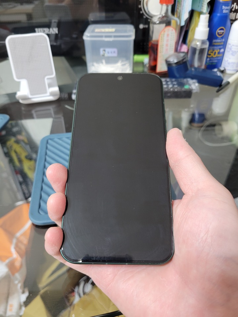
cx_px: 119
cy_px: 158
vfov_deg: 67.3
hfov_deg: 53.1
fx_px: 238
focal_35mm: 26
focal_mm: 5.4
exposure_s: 1/40
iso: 250
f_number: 1.8
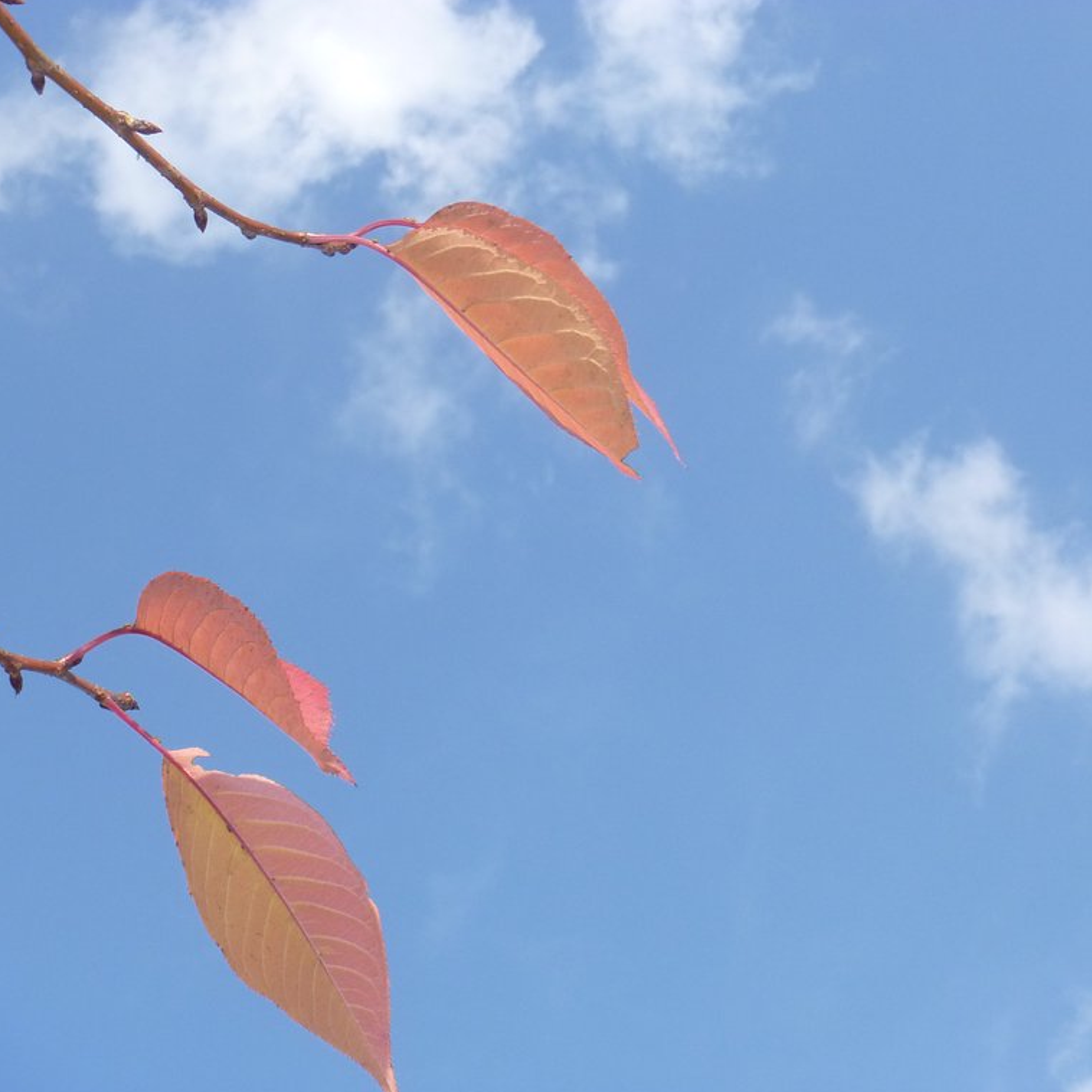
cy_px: 549
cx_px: 679
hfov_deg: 23.3
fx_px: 2641
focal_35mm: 74
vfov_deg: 23.4
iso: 200
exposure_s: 1/320
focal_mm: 11
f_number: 6.3
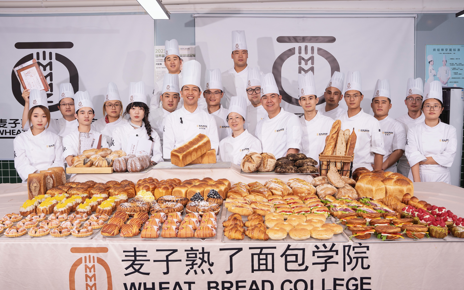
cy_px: 153
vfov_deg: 41.2
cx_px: 230
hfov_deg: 62.0
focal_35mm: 31
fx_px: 386
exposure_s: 1/125
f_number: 8
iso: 200
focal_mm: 29.5
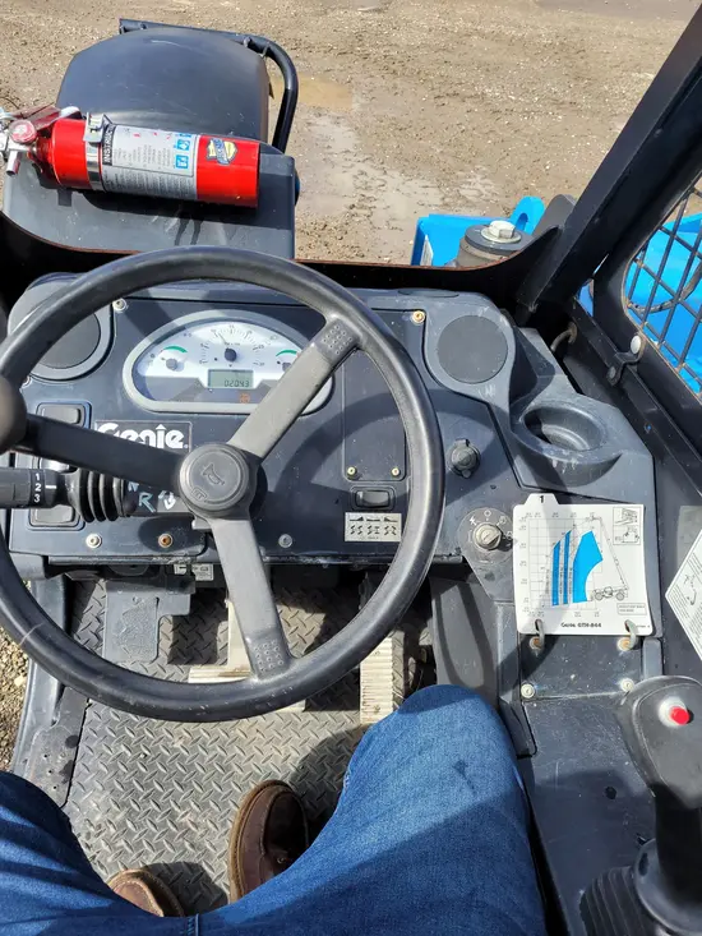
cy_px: 468
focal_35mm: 26
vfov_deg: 67.3
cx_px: 351
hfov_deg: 53.1
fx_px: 703
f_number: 1.8
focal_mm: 5.4
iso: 40
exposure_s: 1/942
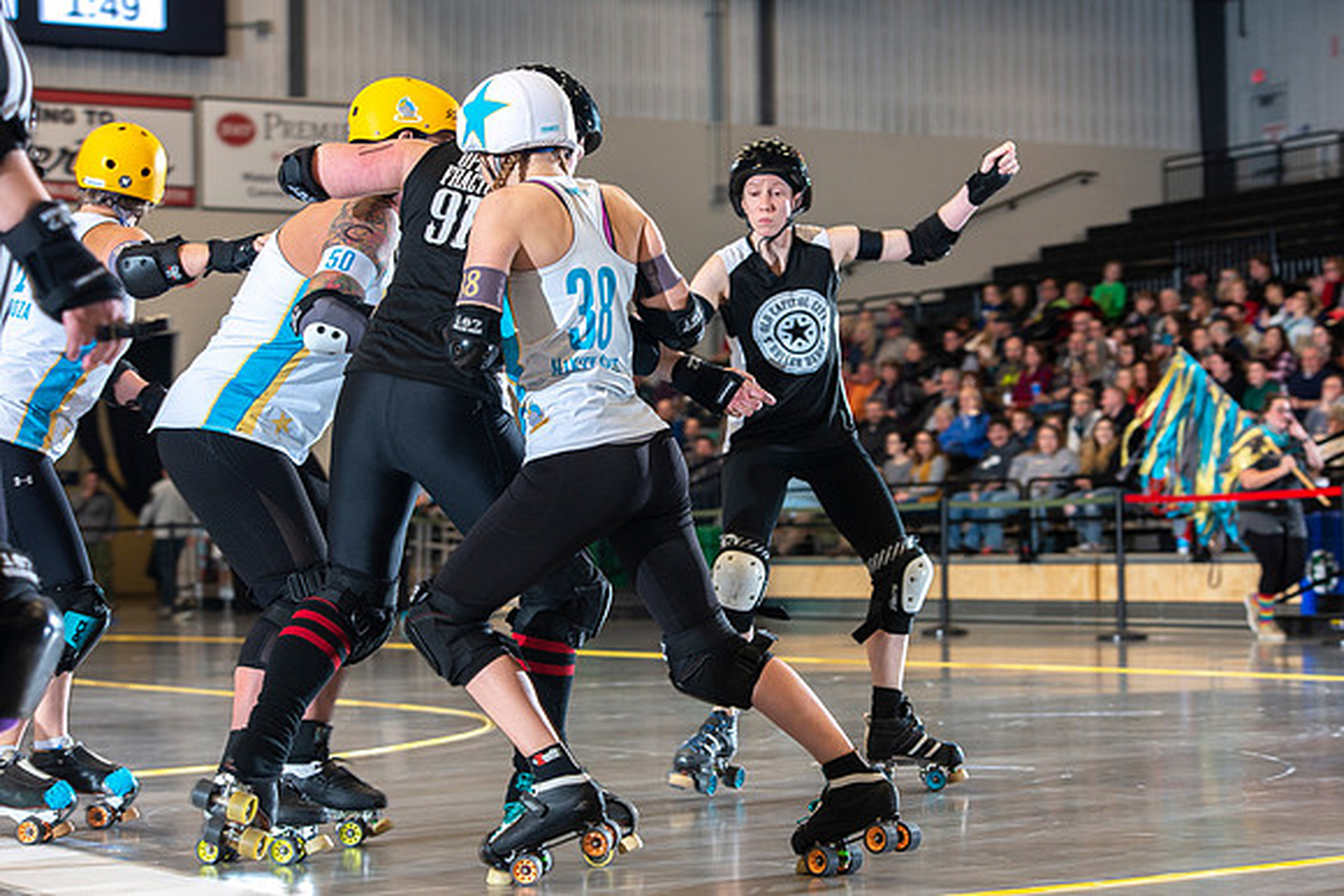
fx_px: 3547
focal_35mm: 95
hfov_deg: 21.5
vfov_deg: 14.4
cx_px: 672
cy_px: 448
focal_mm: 95
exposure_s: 1/160
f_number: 5.6
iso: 500
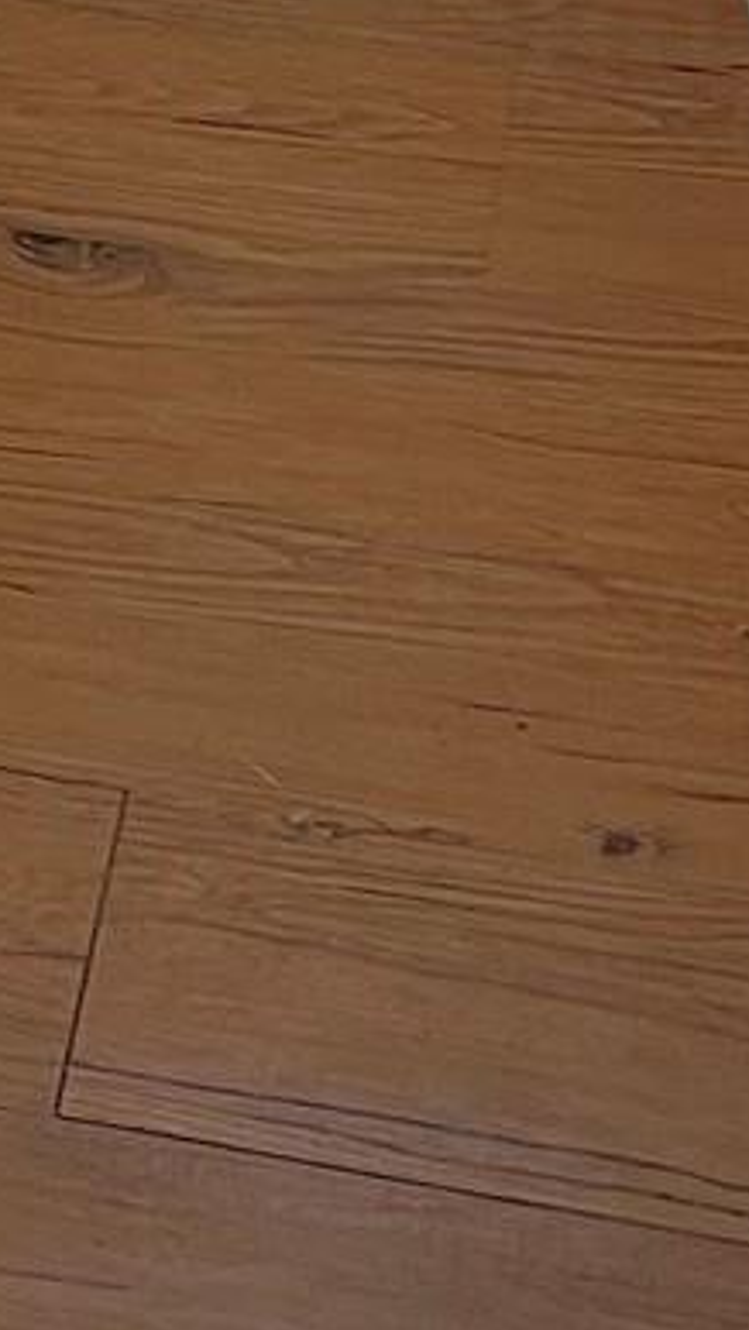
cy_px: -1299
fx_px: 5290
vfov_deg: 12.6
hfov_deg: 7.8
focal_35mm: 150
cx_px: -625
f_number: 1.6
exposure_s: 1/60
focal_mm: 5.1
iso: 80
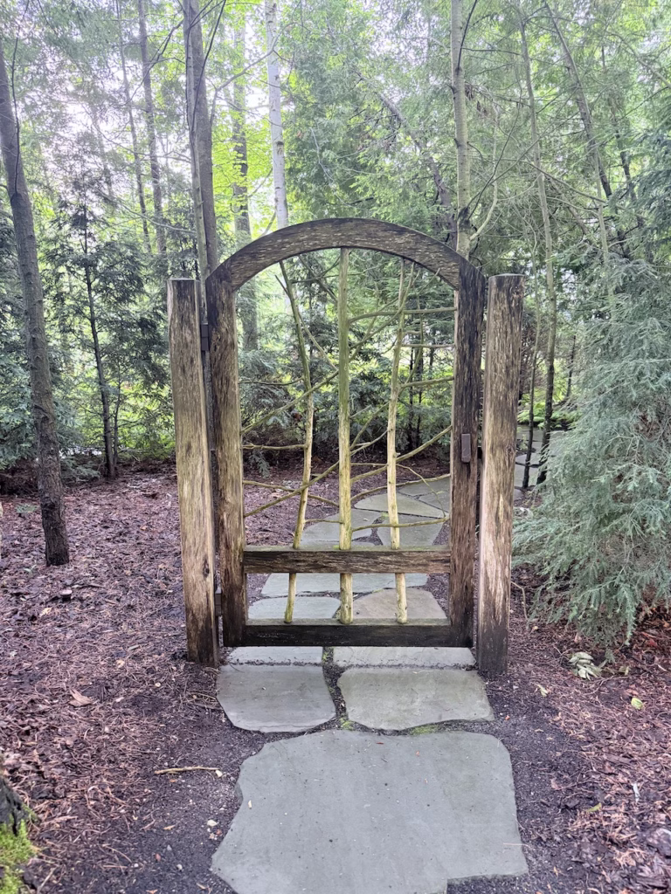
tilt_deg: -10.7
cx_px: 336
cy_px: 447
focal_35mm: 24
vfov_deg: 71.6
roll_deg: +0.5
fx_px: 620
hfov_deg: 56.8
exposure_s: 1/60
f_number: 1.78
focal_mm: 6.76
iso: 500
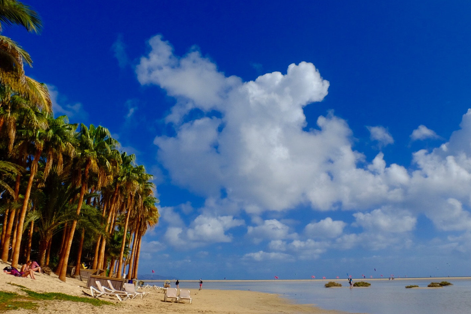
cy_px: 176
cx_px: 258
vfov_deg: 43.5
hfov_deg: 61.8
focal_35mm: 30
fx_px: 393
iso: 800
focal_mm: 16
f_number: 9
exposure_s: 1/850
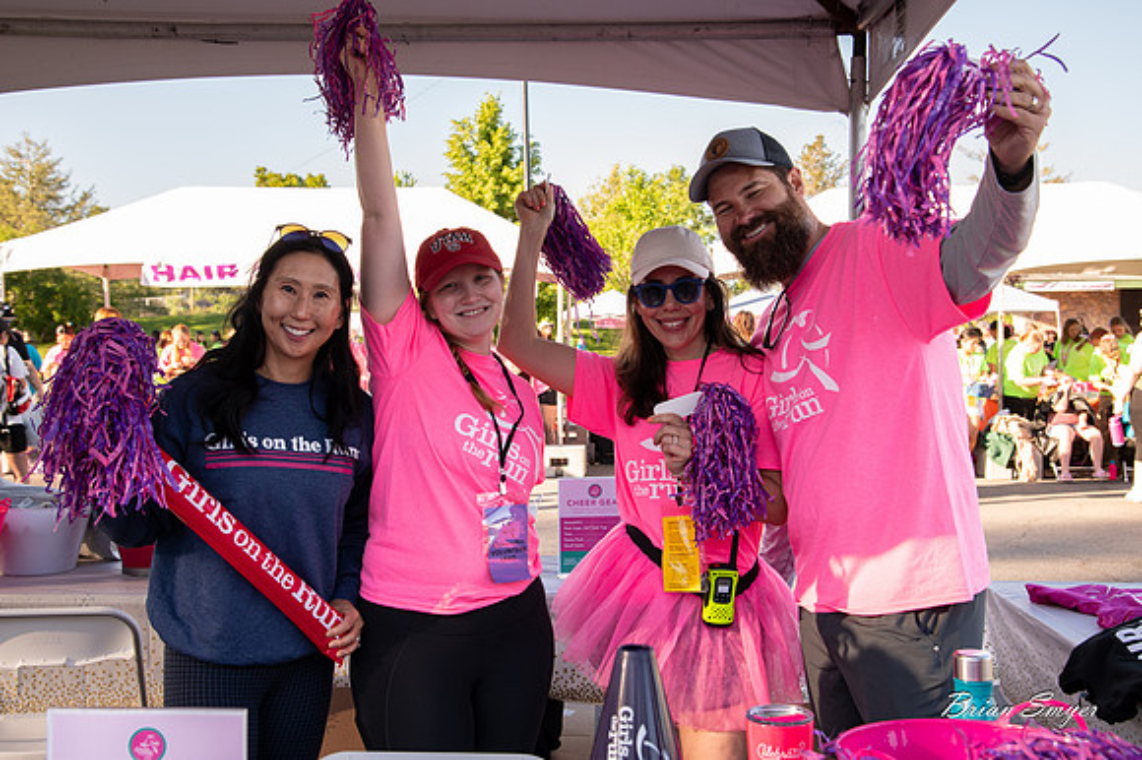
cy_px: 380
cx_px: 559
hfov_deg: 46.9
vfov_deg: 32.2
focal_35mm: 41
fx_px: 1315
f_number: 7.1
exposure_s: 1/250
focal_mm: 40
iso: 500
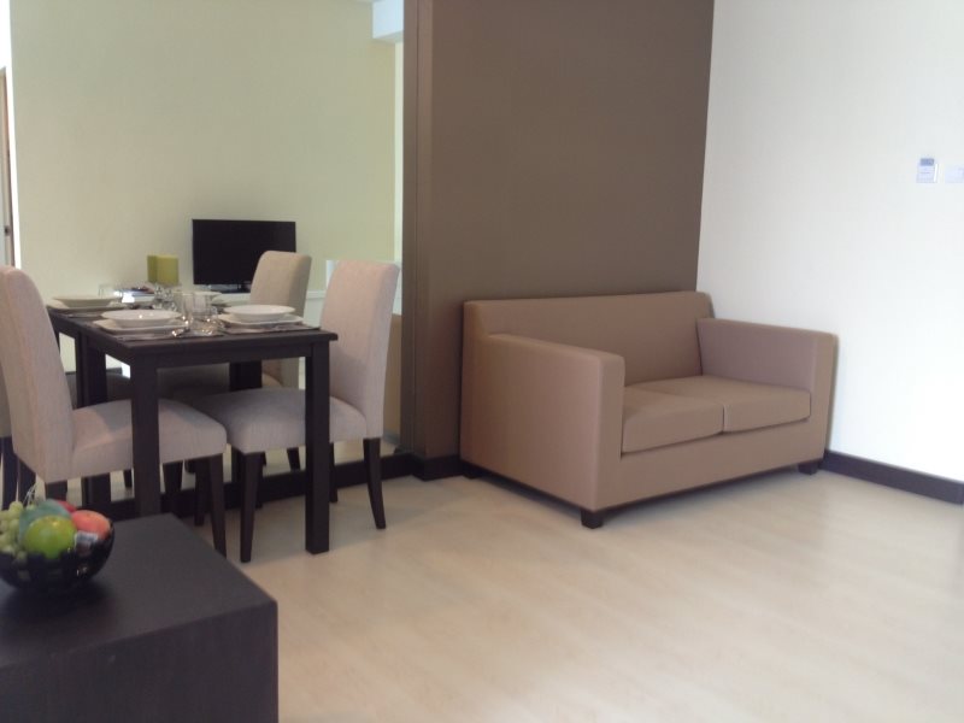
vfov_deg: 40.7
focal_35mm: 35
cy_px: 362
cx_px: 482
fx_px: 975
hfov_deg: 52.6
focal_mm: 4.28
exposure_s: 1/20
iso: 80
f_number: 2.4
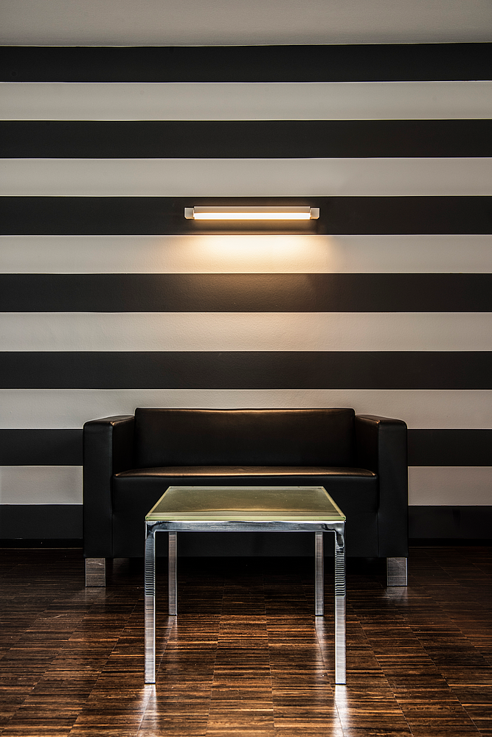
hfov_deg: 38.9
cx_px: 246
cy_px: 368
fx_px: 697
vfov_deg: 55.8
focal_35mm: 34
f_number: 11
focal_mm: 34
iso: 320
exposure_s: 1/8
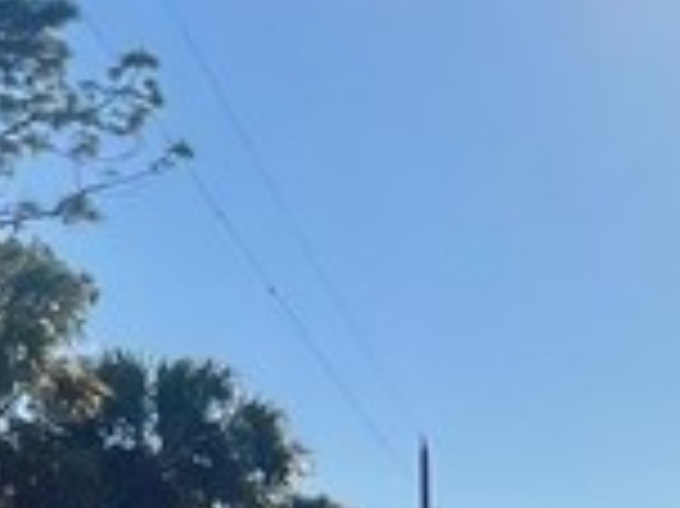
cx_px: 1094
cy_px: 643
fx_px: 1727
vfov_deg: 16.0
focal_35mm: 88
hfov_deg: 18.9
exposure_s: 1/4587
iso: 32
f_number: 1.8
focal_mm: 1.57
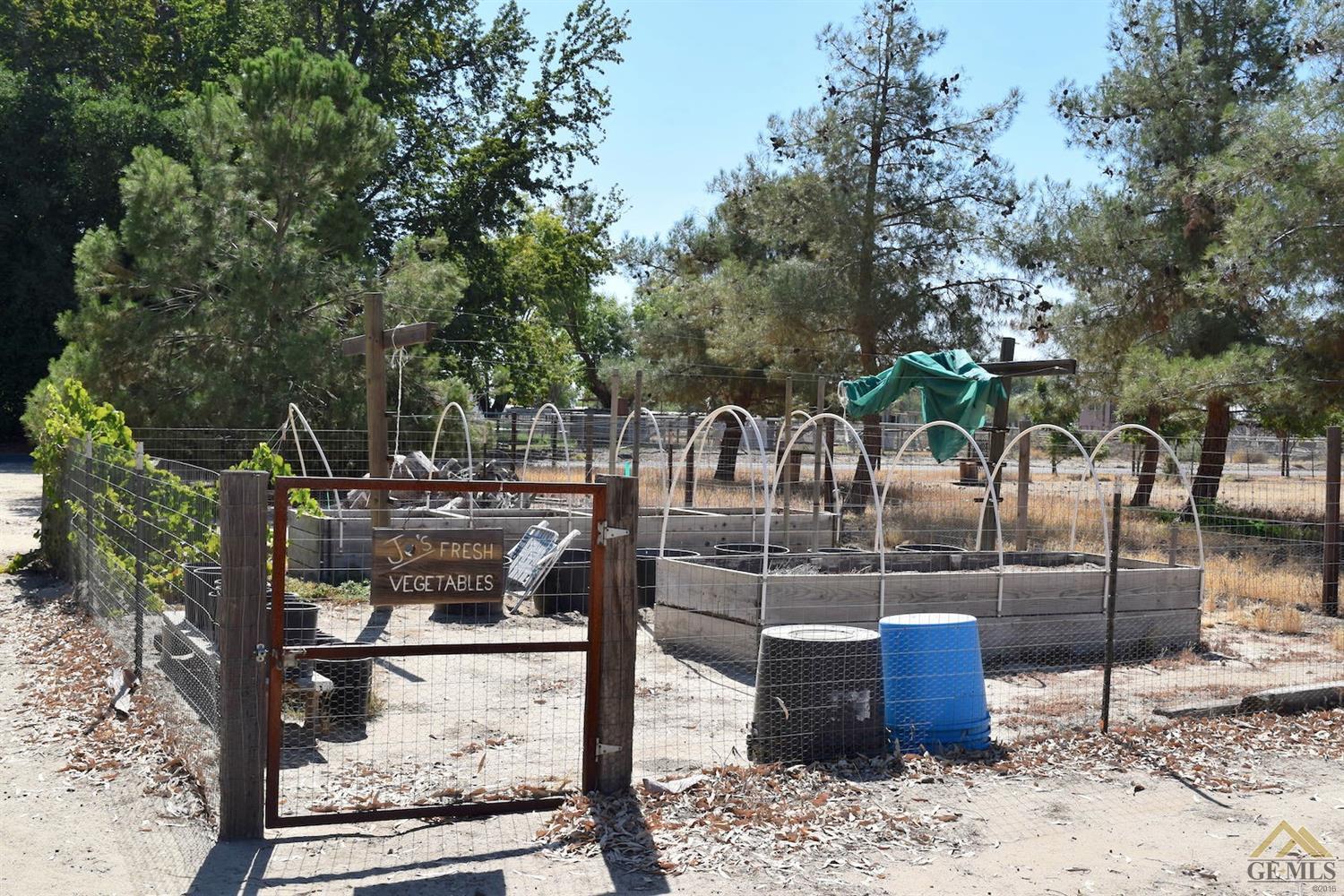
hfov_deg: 49.6
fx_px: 1456
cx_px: 672
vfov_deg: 34.2
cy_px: 448
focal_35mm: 39
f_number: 10
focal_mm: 26
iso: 200
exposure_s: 1/400
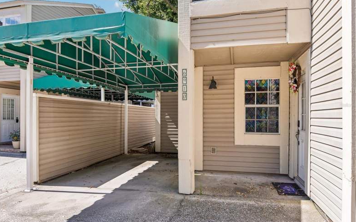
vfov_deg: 52.9
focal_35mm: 23
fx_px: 223
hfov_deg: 77.2
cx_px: 178
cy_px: 105
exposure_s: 1/640
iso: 400
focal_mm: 22
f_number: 8
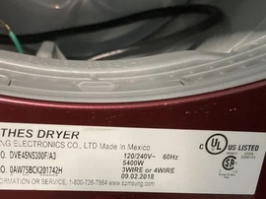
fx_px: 330
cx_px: 100
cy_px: 145
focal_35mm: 43
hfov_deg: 43.5
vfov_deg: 33.0
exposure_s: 1/30
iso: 400
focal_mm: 3
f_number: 1.8
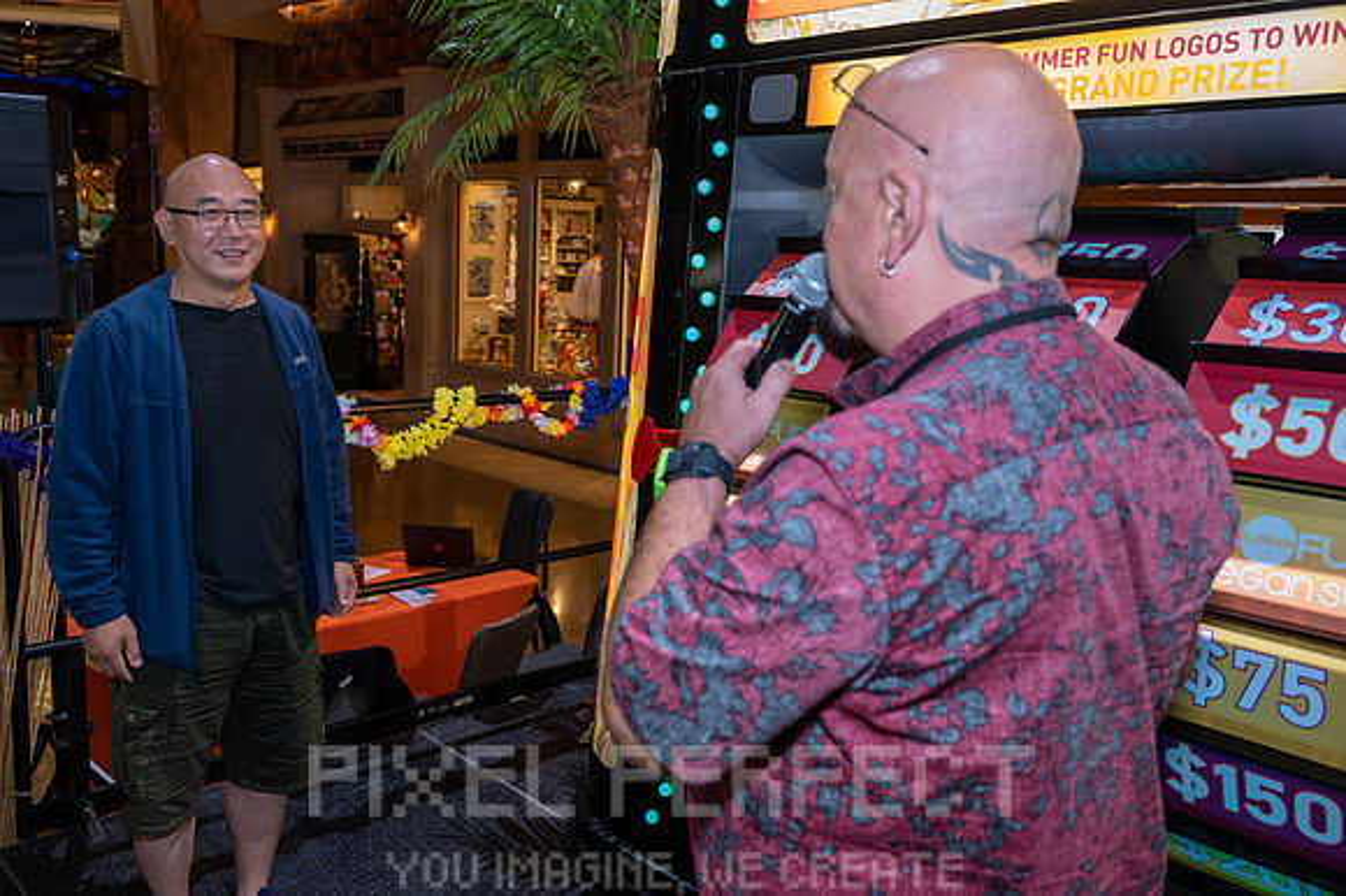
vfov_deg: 41.7
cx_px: 673
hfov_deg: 59.5
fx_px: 1177
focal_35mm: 32
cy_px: 448
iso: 900
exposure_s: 1/60
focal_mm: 31.5
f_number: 4.8
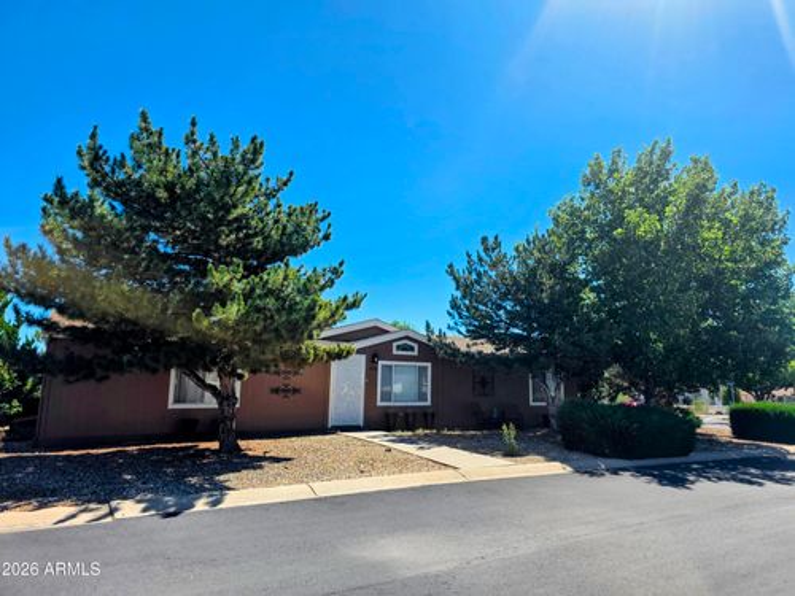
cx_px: 398
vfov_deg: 58.9
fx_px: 528
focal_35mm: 23
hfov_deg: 73.9
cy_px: 298
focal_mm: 6.3
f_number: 1.7
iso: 80
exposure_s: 1/4434
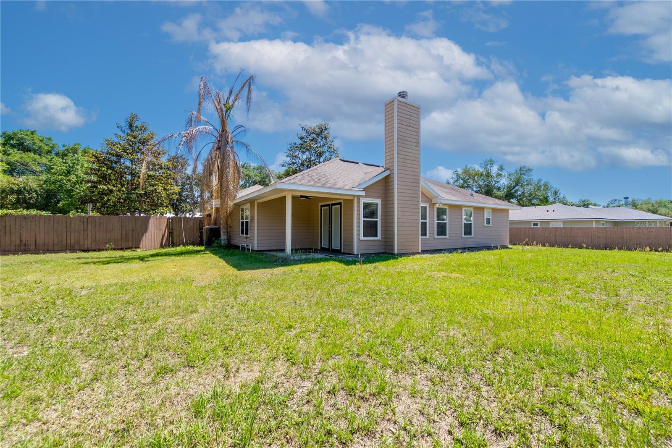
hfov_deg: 104.2
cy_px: 224
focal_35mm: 14
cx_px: 336
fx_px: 261
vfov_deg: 81.2
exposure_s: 1/6400
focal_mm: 14
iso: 400
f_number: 8
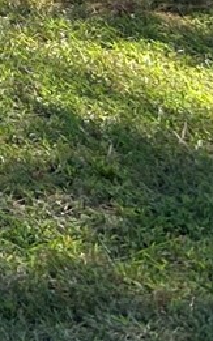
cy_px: -588
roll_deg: -0.3
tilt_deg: +5.5
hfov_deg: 5.2
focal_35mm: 216
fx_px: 2007
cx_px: -693
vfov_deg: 8.5
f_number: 1.5
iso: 50
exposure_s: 1/1266
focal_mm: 5.7
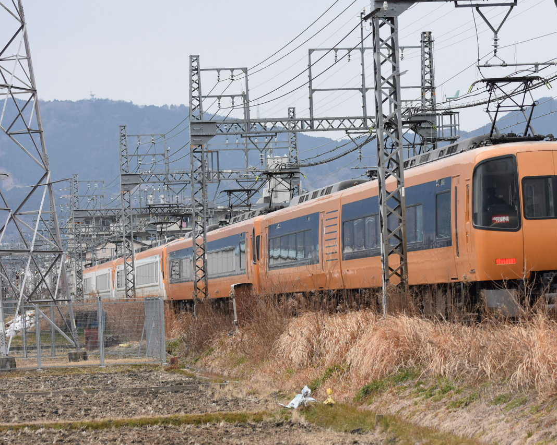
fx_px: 2926
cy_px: 222
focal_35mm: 178
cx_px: 334
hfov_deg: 10.9
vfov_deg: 8.7
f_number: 4
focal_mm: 105
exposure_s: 1/1000
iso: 800
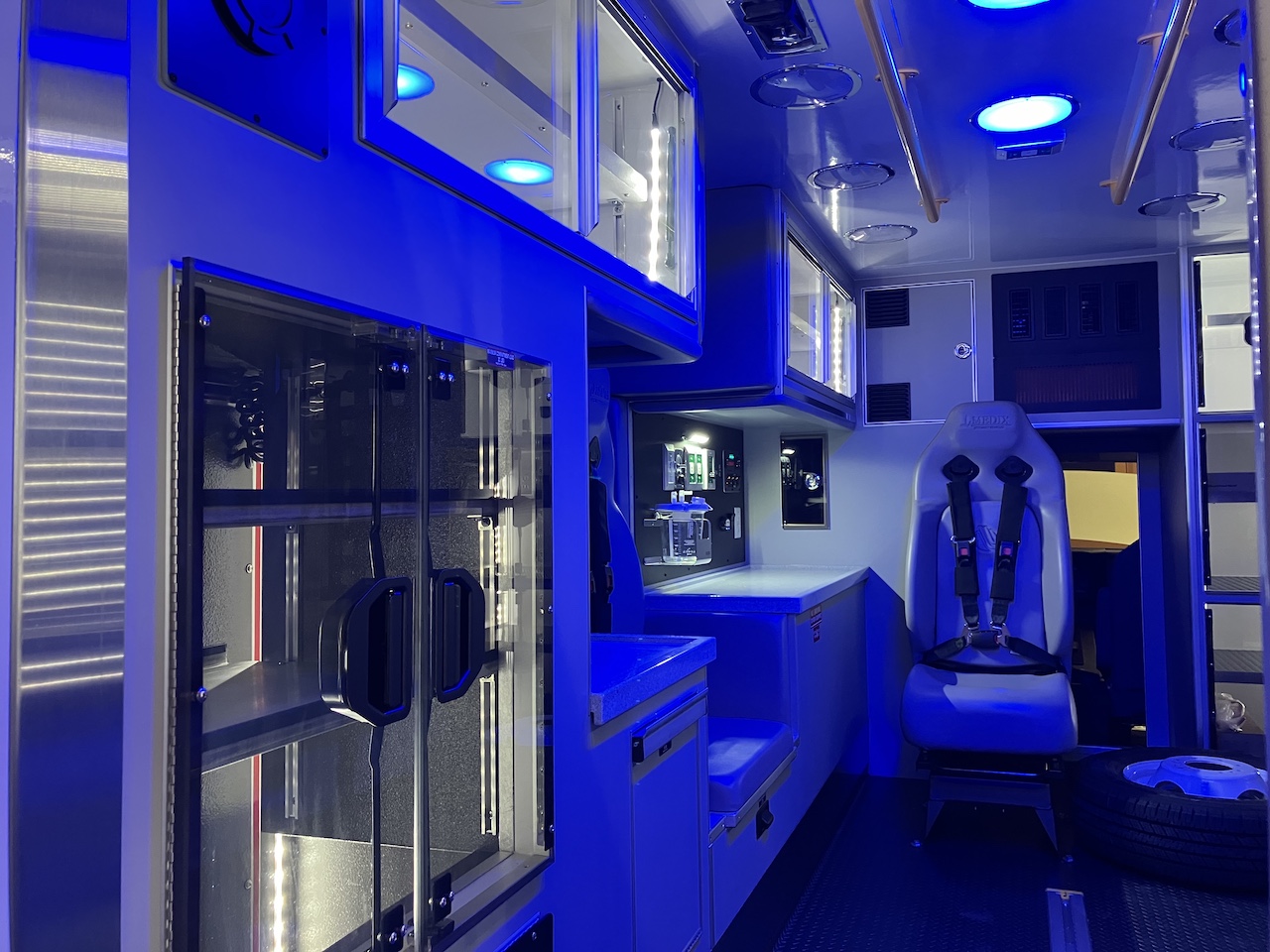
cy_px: 476
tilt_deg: +2.0
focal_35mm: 28
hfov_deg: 63.4
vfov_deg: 49.7
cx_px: 635
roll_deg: +1.3
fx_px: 1027
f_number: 1.8
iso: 200
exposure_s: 1/60
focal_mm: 3.99
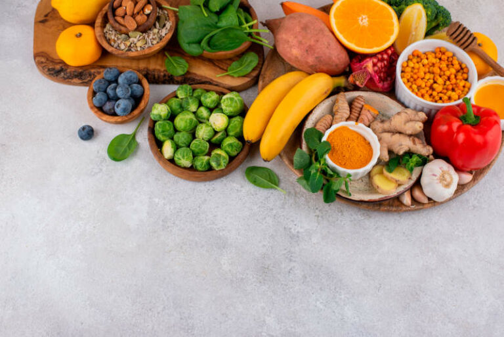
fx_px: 700
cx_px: 252
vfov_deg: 27.0
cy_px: 168
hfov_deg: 39.6
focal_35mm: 50
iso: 100
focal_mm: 50
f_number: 9
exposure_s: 1/100
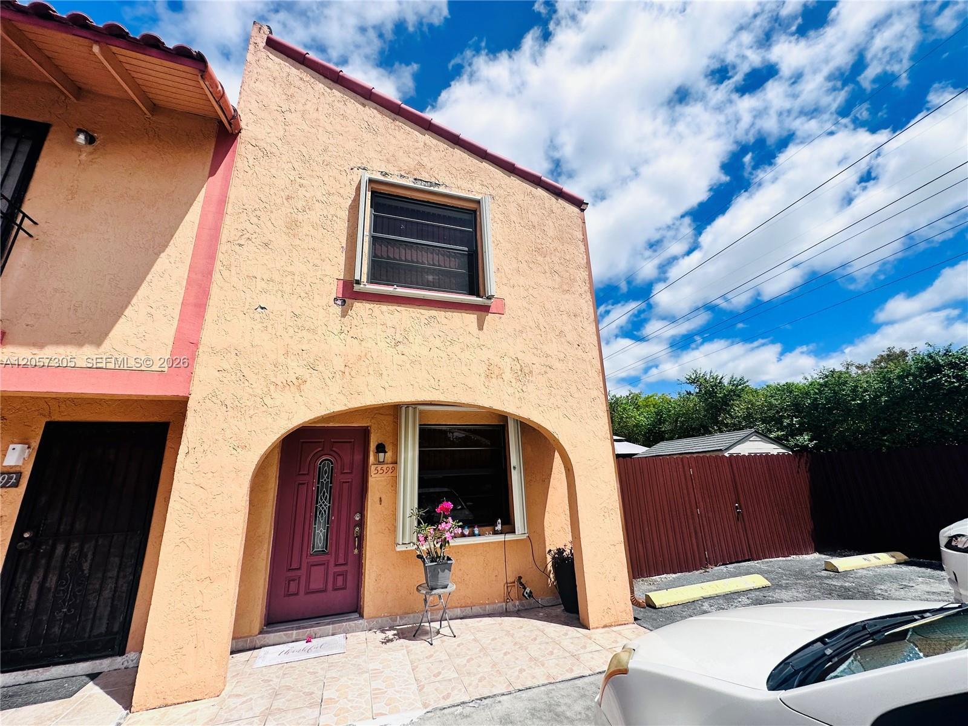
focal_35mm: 14
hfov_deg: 102.1
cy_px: 363
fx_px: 391
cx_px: 484
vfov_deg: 85.7
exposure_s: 1/3509
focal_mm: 2.22
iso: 50
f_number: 2.2
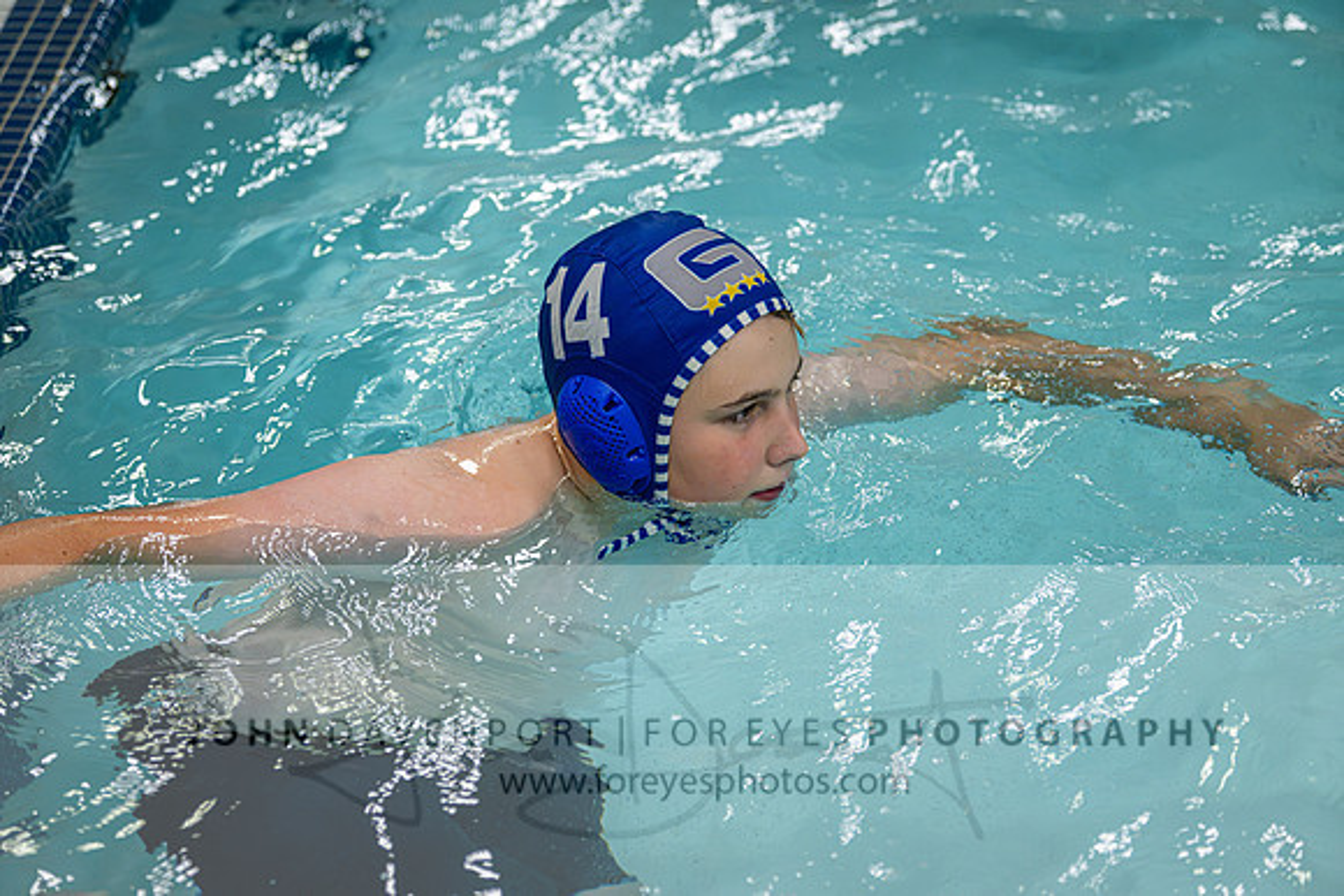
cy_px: 448
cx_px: 672
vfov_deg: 12.5
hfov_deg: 18.6
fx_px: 4107
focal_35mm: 110
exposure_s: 1/1000
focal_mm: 110
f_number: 4
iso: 9000
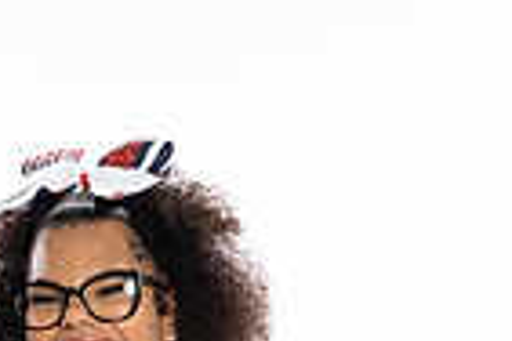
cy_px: 784
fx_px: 1906
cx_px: 116
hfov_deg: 15.2
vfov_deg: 9.3
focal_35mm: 134
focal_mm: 42
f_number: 10
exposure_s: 1/250
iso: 1250
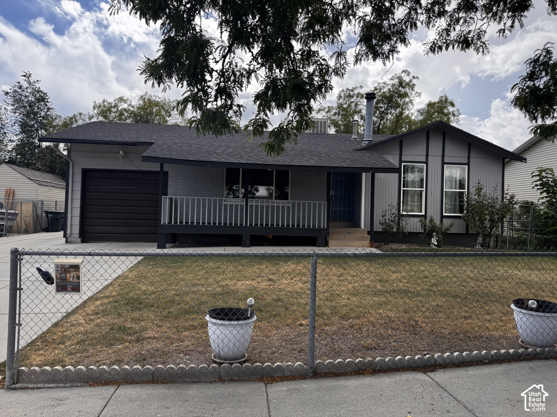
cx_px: 278
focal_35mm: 24
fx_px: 386
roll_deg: -1.5
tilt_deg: +0.3
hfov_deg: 71.6
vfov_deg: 56.8
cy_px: 208
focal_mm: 6.76
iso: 80
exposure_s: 1/2041
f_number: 1.78
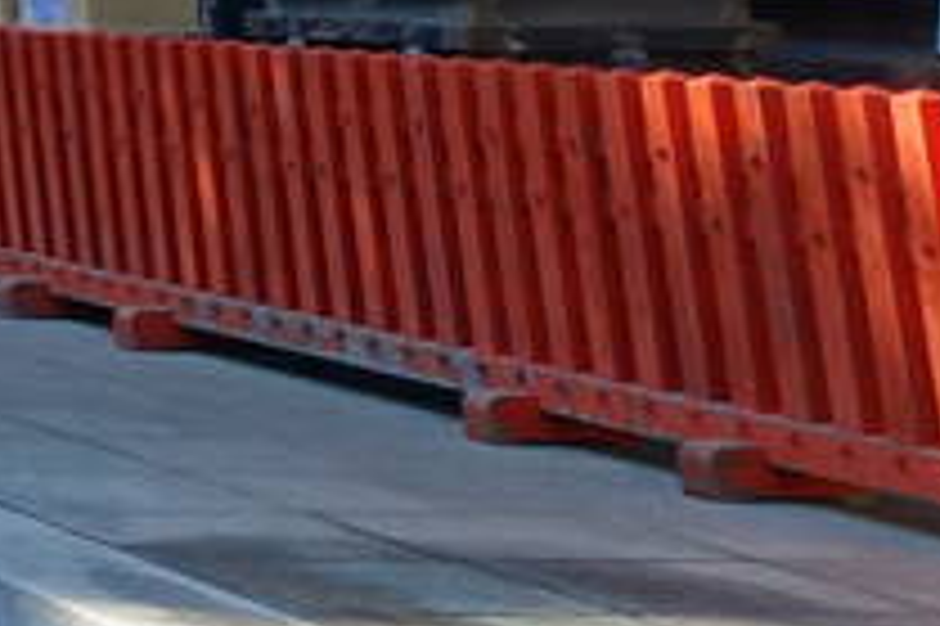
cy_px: -919
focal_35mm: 138
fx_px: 3600
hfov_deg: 10.9
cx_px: -1727
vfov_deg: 8.9
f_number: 4
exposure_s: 1/125
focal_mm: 8.8
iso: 125
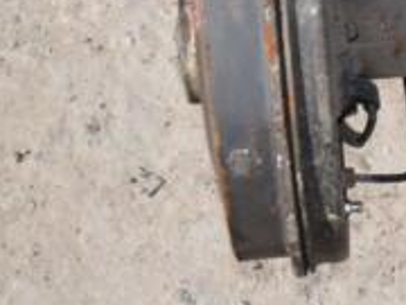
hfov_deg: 10.1
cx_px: 494
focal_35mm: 192
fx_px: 2252
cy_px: 77
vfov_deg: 7.7
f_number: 25
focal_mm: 40
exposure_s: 1/200
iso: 800
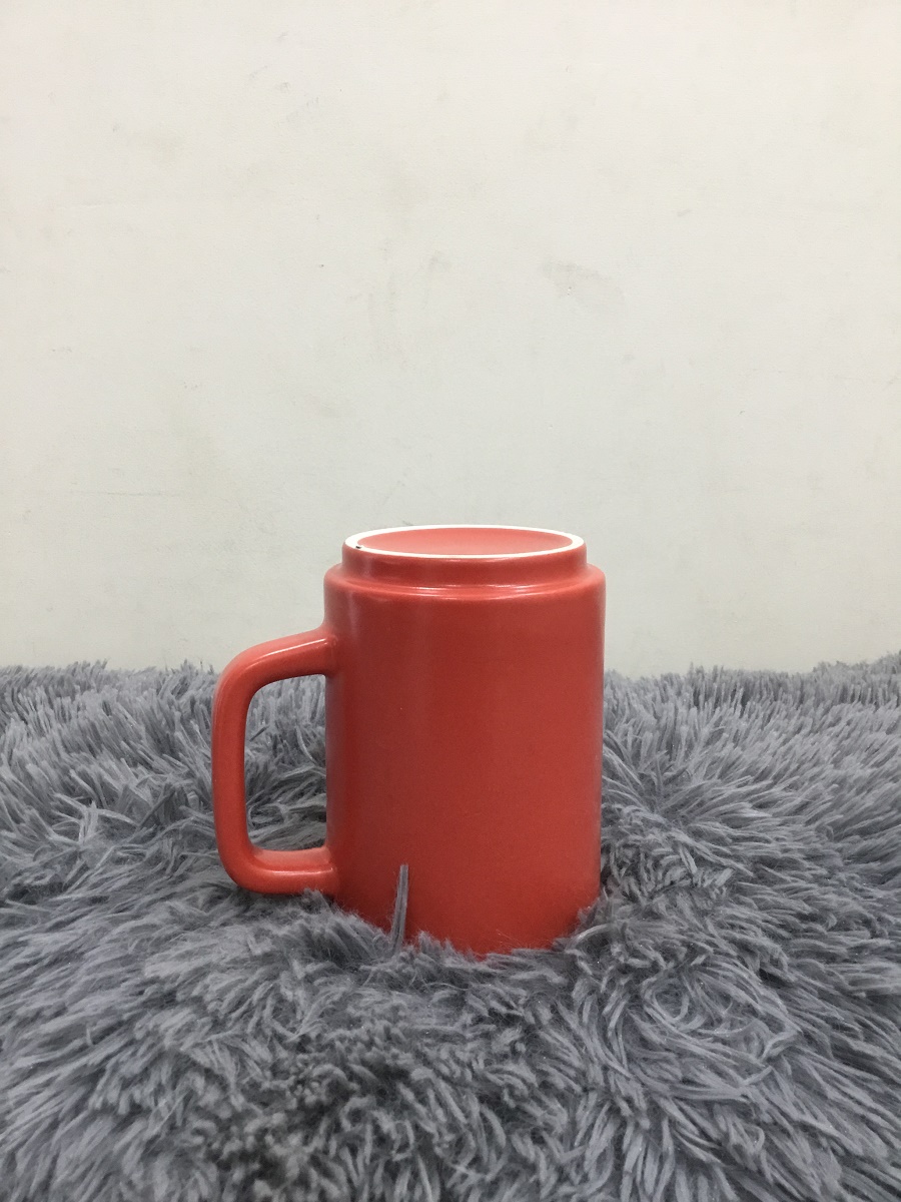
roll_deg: +0.9
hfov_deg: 45.4
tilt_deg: -9.0
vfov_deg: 58.4
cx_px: 450
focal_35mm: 31
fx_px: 1076
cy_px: 601
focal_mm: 3.3
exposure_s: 1/33
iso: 125
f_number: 2.4
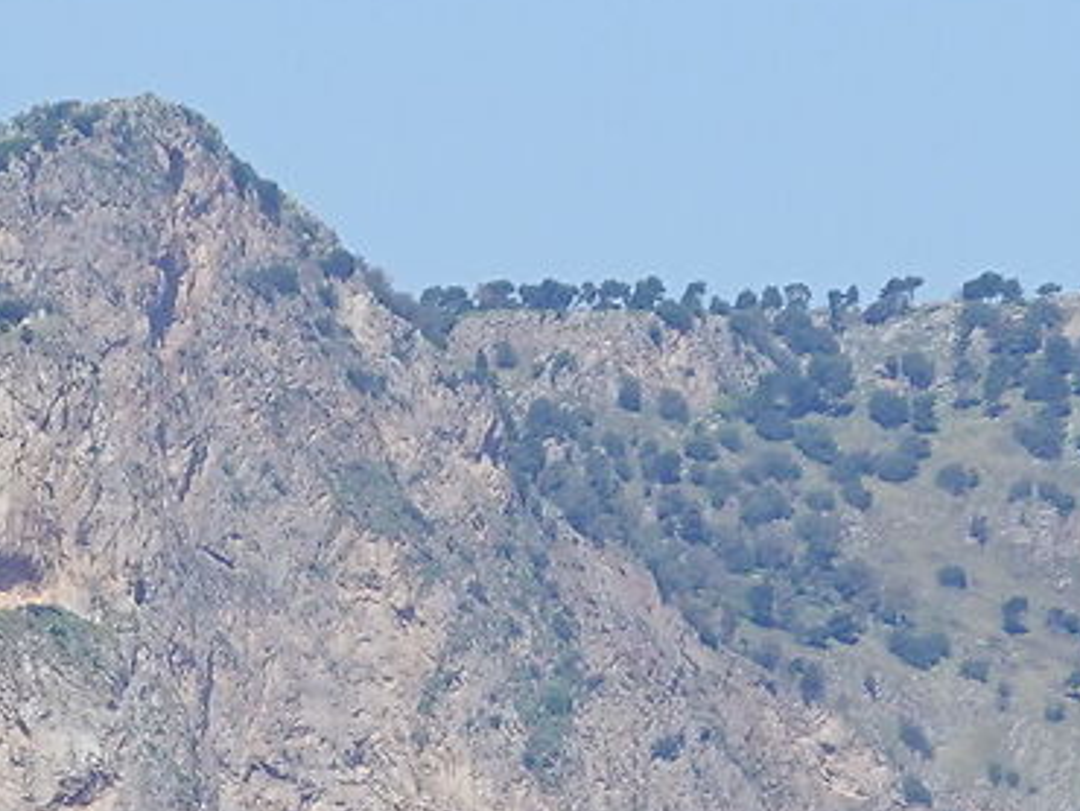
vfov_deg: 1.9
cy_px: 1240
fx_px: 25101
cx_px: 90
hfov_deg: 2.5
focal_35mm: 804
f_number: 5.6
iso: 100
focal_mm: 46.97
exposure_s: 1/500
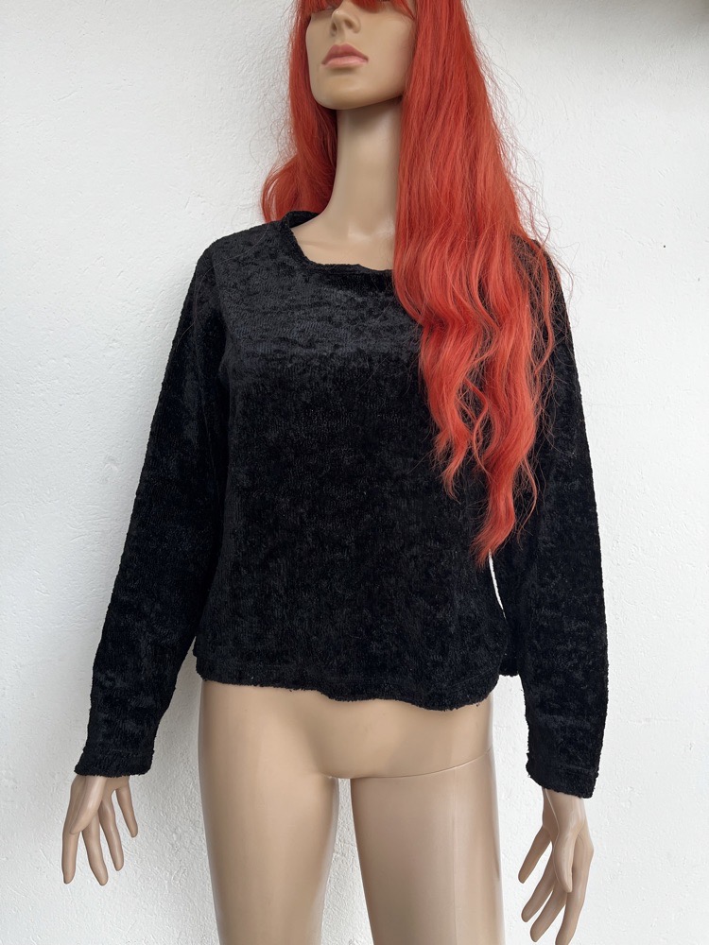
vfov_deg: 67.3
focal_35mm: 26
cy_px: 472
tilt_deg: -7.5
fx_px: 710
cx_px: 354
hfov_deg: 53.1
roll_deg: -0.6
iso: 80
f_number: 1.6
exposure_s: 1/121
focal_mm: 5.1
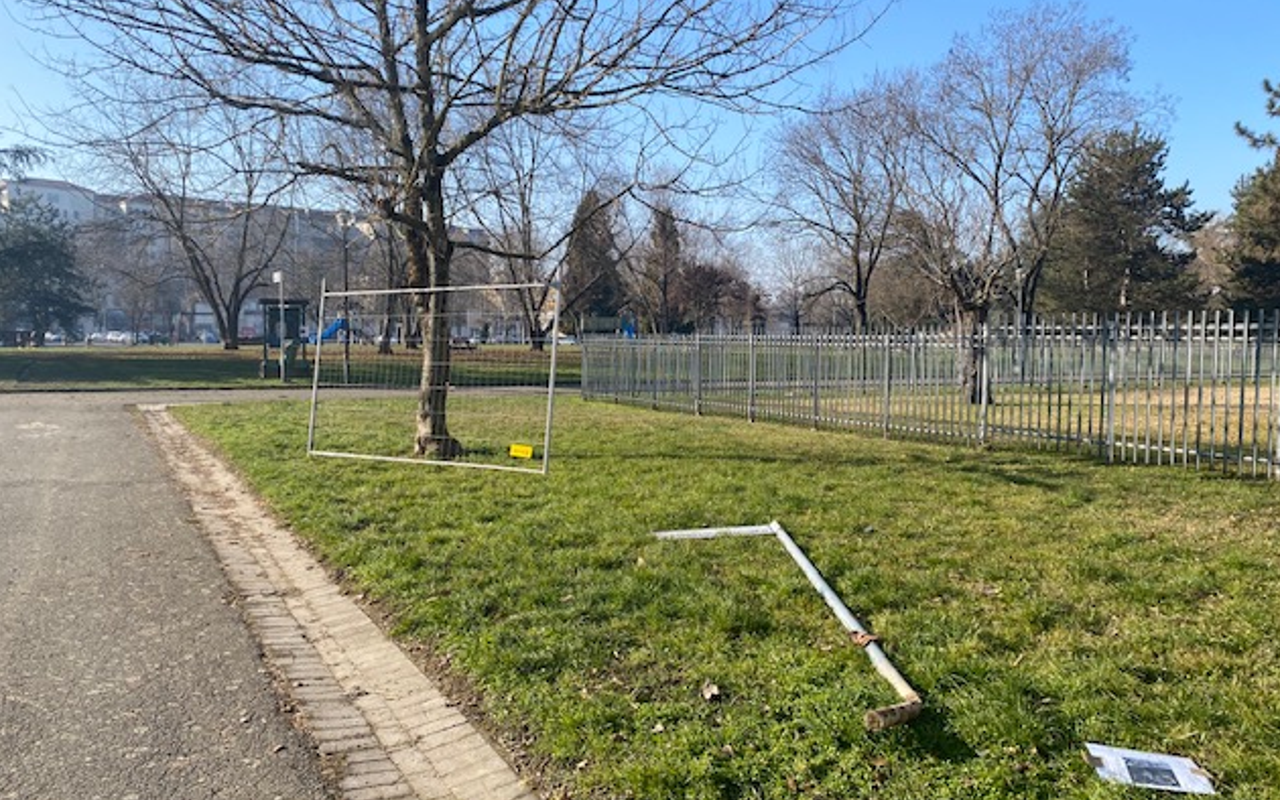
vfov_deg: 44.6
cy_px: 408
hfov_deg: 66.5
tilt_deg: -3.8
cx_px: 646
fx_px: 977
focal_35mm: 28
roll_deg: -0.6
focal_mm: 4.25
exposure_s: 1/1608
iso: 32
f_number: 1.8
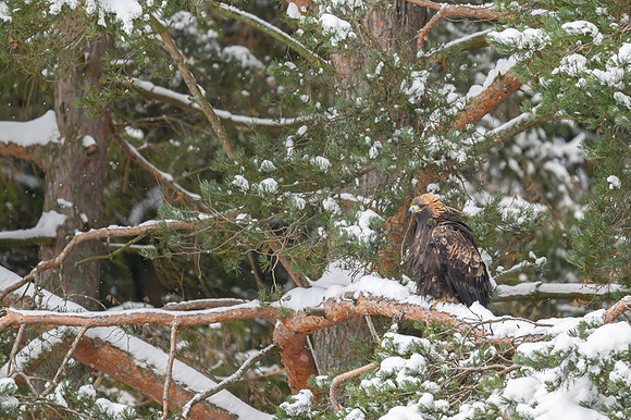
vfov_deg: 1.8
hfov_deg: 2.6
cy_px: 155
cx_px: 417
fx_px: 13728
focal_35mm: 784
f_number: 4
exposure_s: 1/320
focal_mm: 560
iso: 800
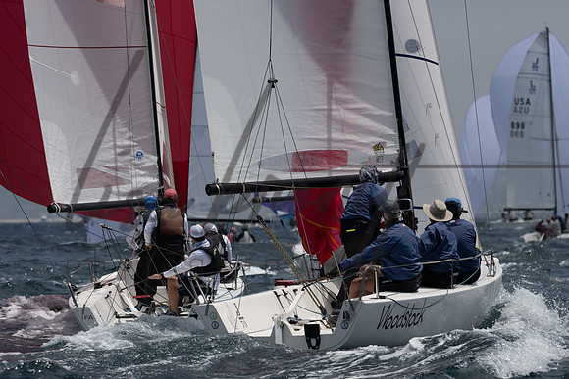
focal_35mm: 349
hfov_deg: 5.9
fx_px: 5511
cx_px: 220
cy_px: 203
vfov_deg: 3.9
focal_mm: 210
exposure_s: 1/4000
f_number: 6.3
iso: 400
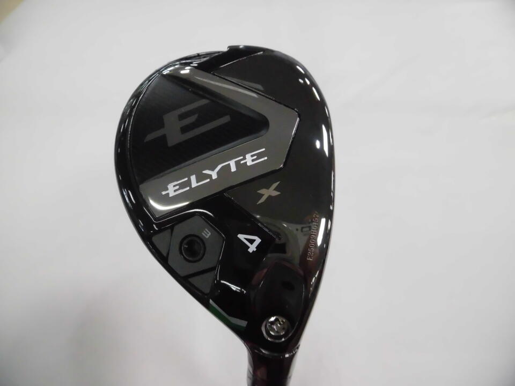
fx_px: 357
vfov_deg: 56.8
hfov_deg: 71.6
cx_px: 258
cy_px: 193
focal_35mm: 24
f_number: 3.1
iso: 800
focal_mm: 4.3
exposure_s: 1/250
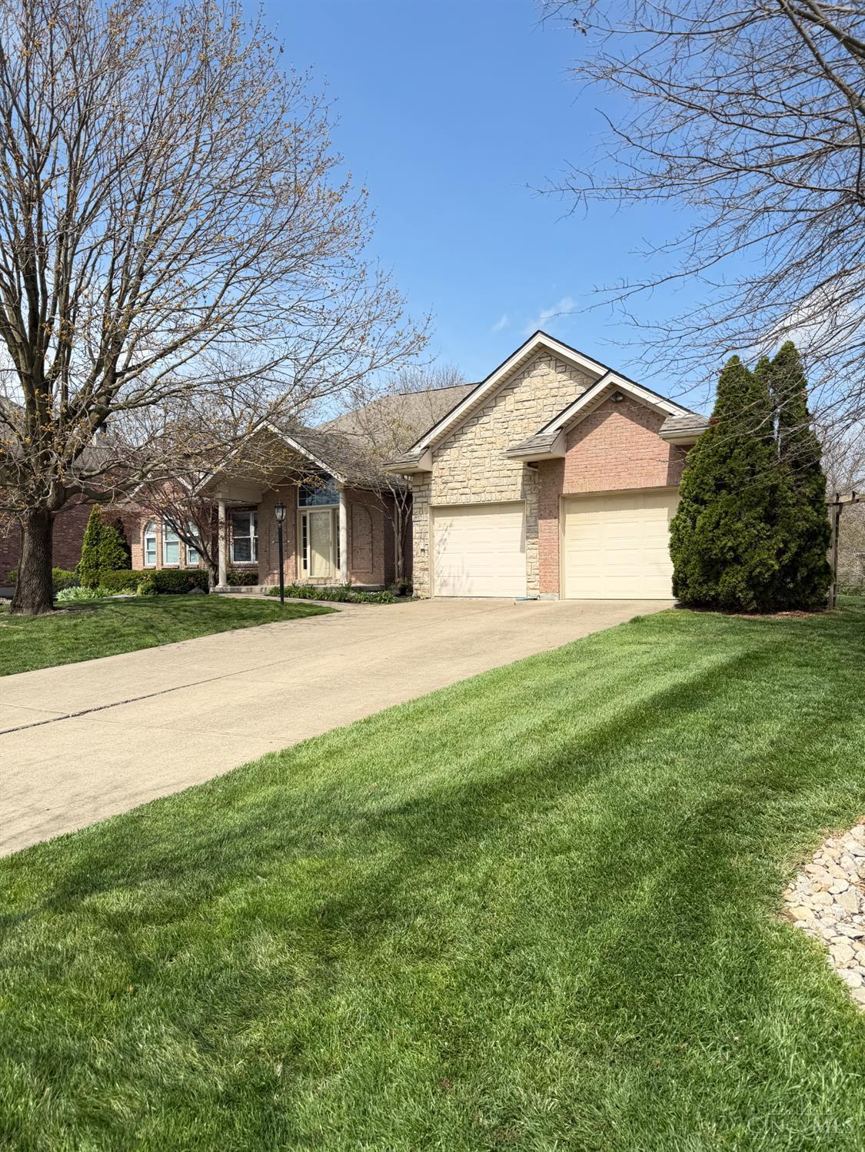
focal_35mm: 24
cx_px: 432
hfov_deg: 56.8
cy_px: 576
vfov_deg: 71.6
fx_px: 799
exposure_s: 1/3145
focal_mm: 6.76
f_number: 1.78
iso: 80
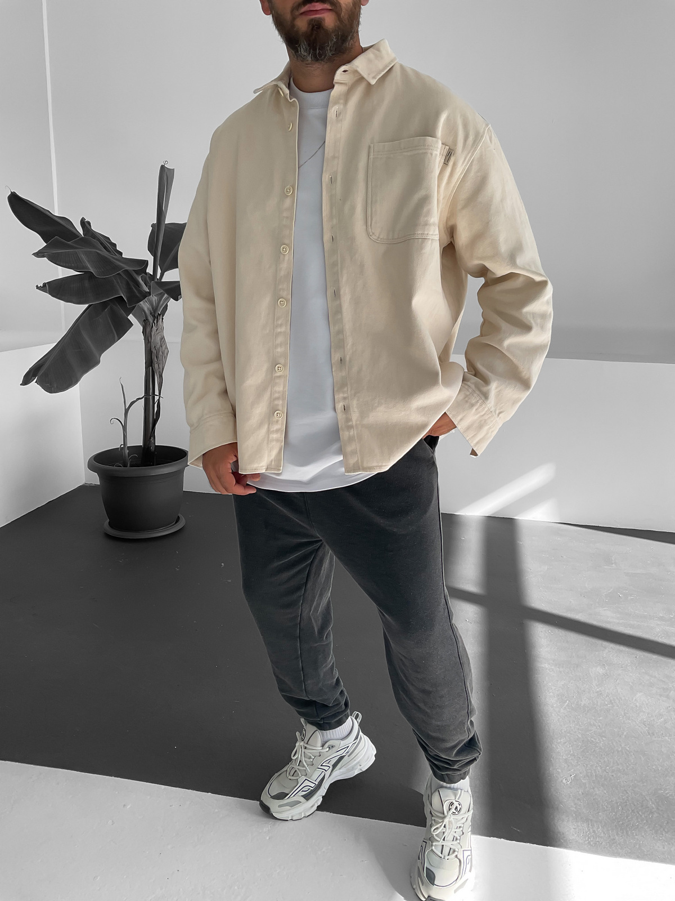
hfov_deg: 48.2
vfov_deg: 61.7
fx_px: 754
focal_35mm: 29
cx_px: 338
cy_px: 450
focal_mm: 3
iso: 16
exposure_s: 1/160
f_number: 1.8
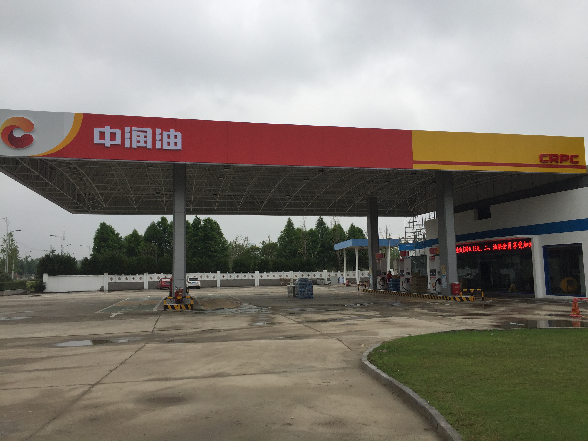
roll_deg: +0.8
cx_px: 294
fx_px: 493
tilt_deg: +6.1
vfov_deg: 48.2
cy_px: 220
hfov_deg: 61.7
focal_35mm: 29
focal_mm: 4.15
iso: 32
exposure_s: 1/356
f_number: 2.2
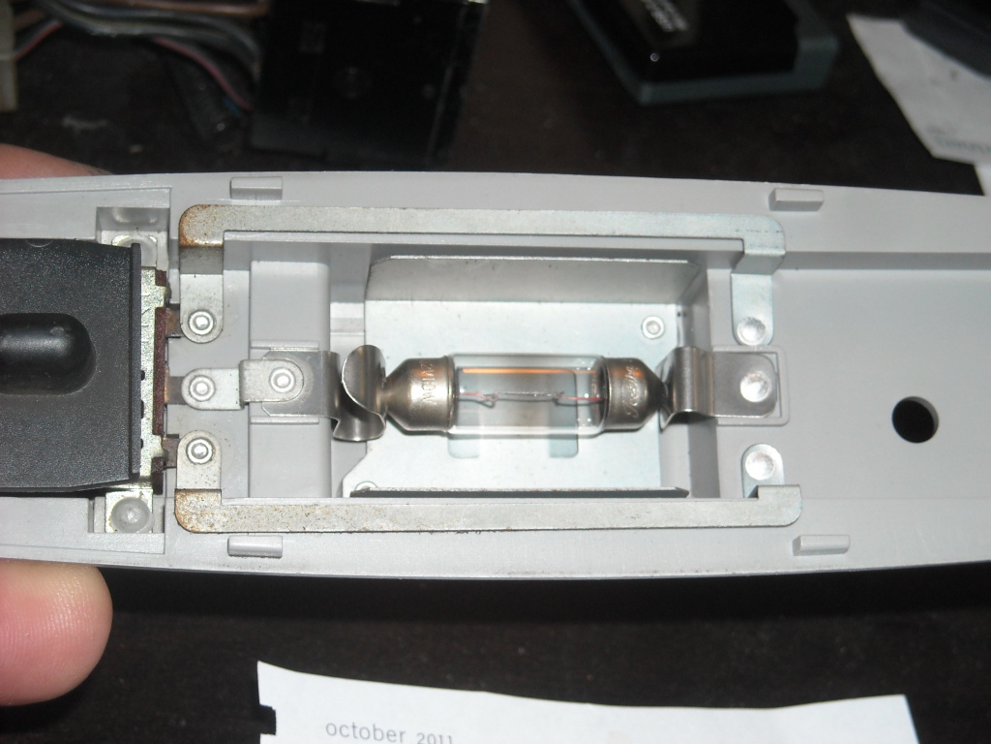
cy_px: 372
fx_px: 2405
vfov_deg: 17.6
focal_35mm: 84
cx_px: 496
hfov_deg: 23.3
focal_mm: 13.7
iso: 200
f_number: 4.1
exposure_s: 1/125
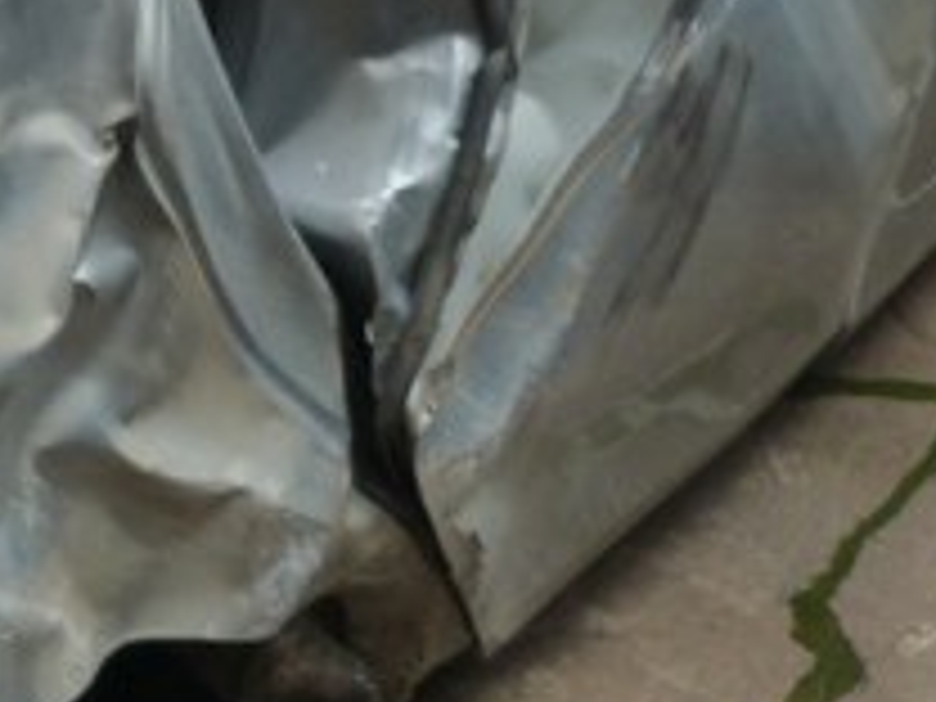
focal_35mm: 96
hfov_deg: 18.6
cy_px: 171
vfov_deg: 15.3
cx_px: -369
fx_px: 2596
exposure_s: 1/125
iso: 125
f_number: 3.2
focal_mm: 4.5
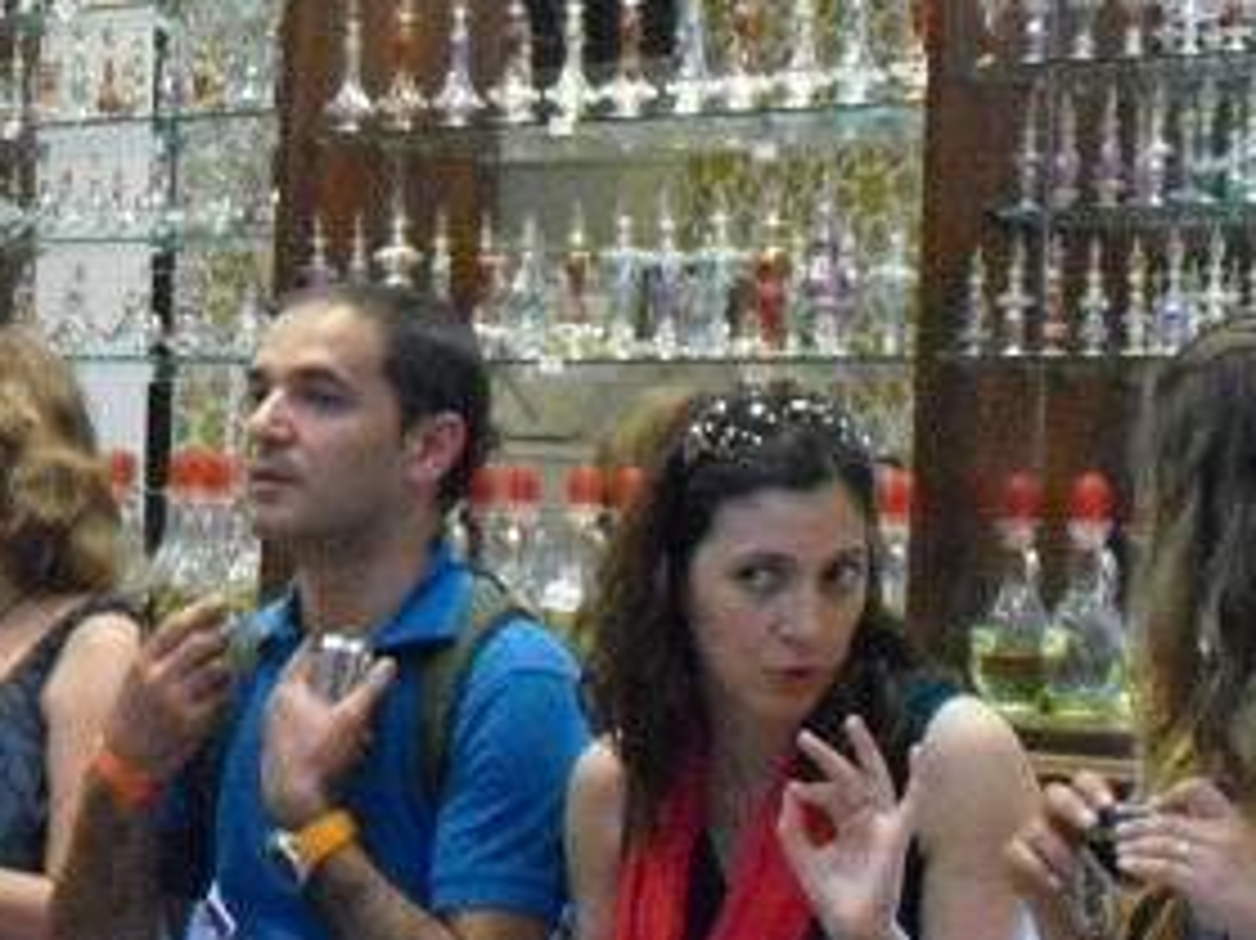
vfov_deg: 11.1
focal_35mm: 132
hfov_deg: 14.7
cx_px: -32
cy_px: 36
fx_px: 4787
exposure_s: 1/60
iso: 800
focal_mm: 6.3
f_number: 3.1
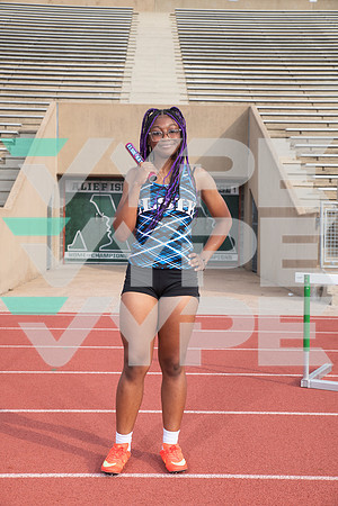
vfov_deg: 36.2
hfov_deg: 24.6
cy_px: 253
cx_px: 169
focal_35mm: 55
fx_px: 775
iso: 160
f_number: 8
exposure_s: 1/320
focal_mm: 55
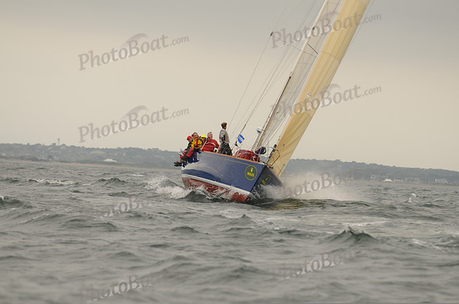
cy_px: 152
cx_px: 230
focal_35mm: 300
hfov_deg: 6.9
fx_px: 3820
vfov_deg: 4.6
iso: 200
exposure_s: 1/800
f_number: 4.5
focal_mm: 200
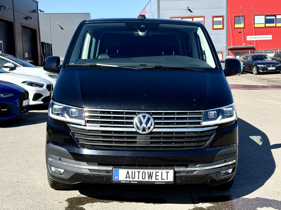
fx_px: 390
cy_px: 105
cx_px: 140
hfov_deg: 39.7
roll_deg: +2.3
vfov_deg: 30.3
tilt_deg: -6.7
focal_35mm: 48
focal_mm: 6.76
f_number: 1.78
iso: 64
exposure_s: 1/3704
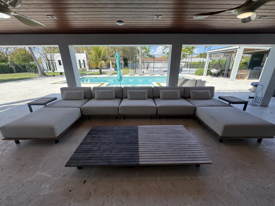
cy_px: 103
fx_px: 111
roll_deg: +0.9
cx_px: 138
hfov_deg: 102.1
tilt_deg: -19.7
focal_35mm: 14
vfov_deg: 85.7
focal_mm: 2.22
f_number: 2.2
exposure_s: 1/582
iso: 40
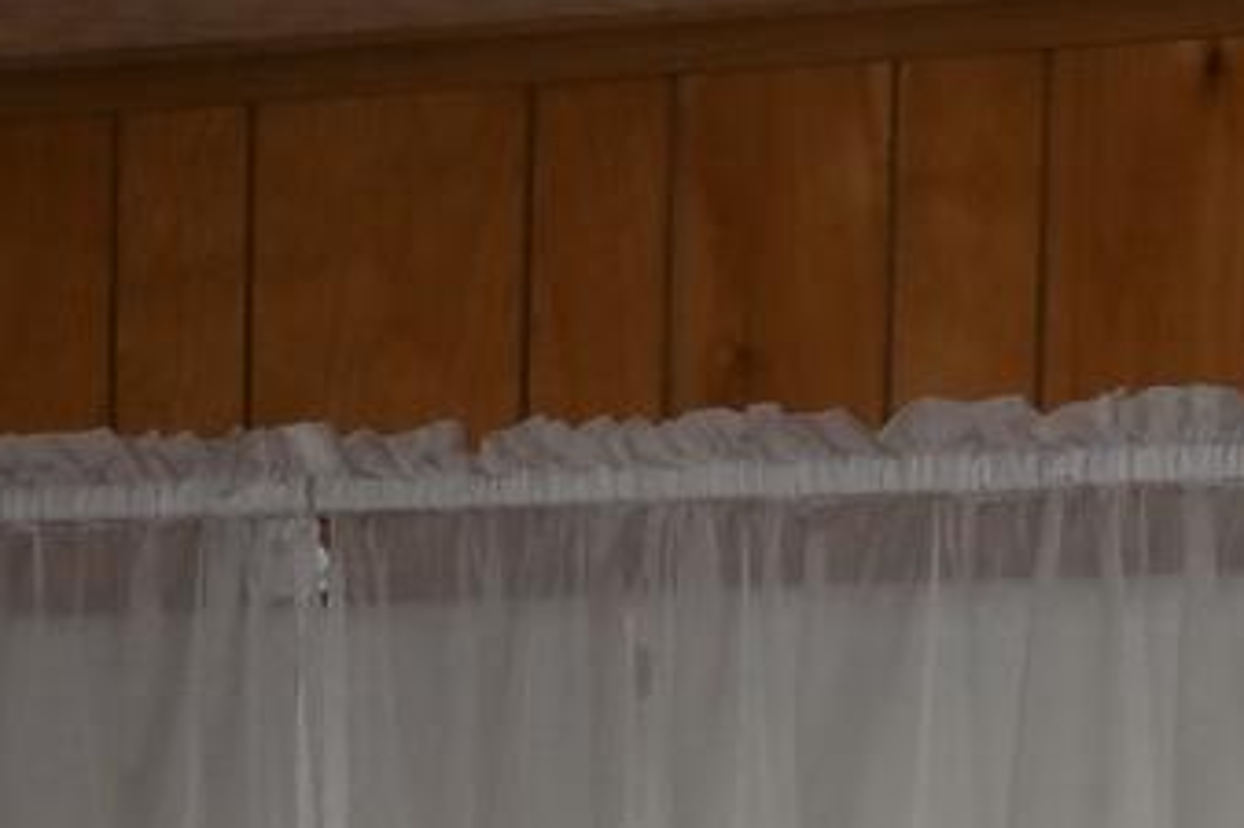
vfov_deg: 5.9
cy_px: 2442
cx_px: 2002
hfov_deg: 9.1
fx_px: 7529
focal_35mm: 218
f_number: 4.2
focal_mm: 24
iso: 200
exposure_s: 1/60
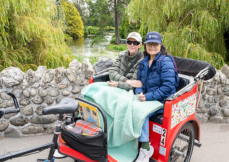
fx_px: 192
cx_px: 135
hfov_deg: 61.3
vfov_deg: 45.6
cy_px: 71
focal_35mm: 30
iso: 560
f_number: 8
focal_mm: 25.5
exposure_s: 1/200
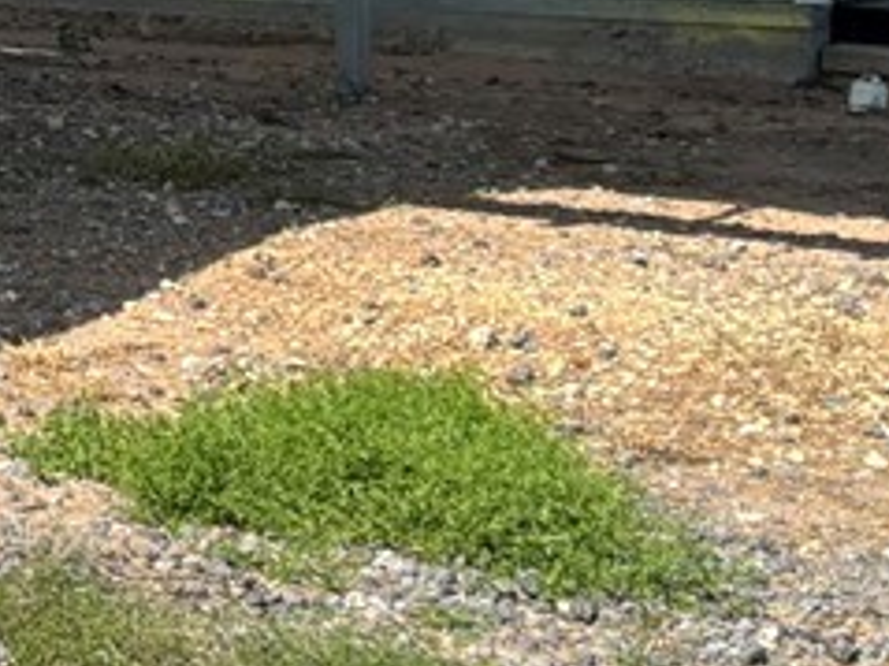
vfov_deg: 11.9
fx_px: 3080
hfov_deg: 15.1
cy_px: -268
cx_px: -484
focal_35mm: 120
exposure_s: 1/1848
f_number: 1.8
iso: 25
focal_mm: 3
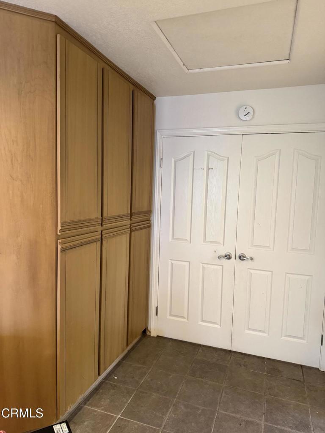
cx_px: 162
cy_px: 216
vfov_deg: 71.6
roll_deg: -3.1
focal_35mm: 24
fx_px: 300
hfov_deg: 56.8
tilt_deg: -7.3
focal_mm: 6.76
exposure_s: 1/60
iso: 640
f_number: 1.78
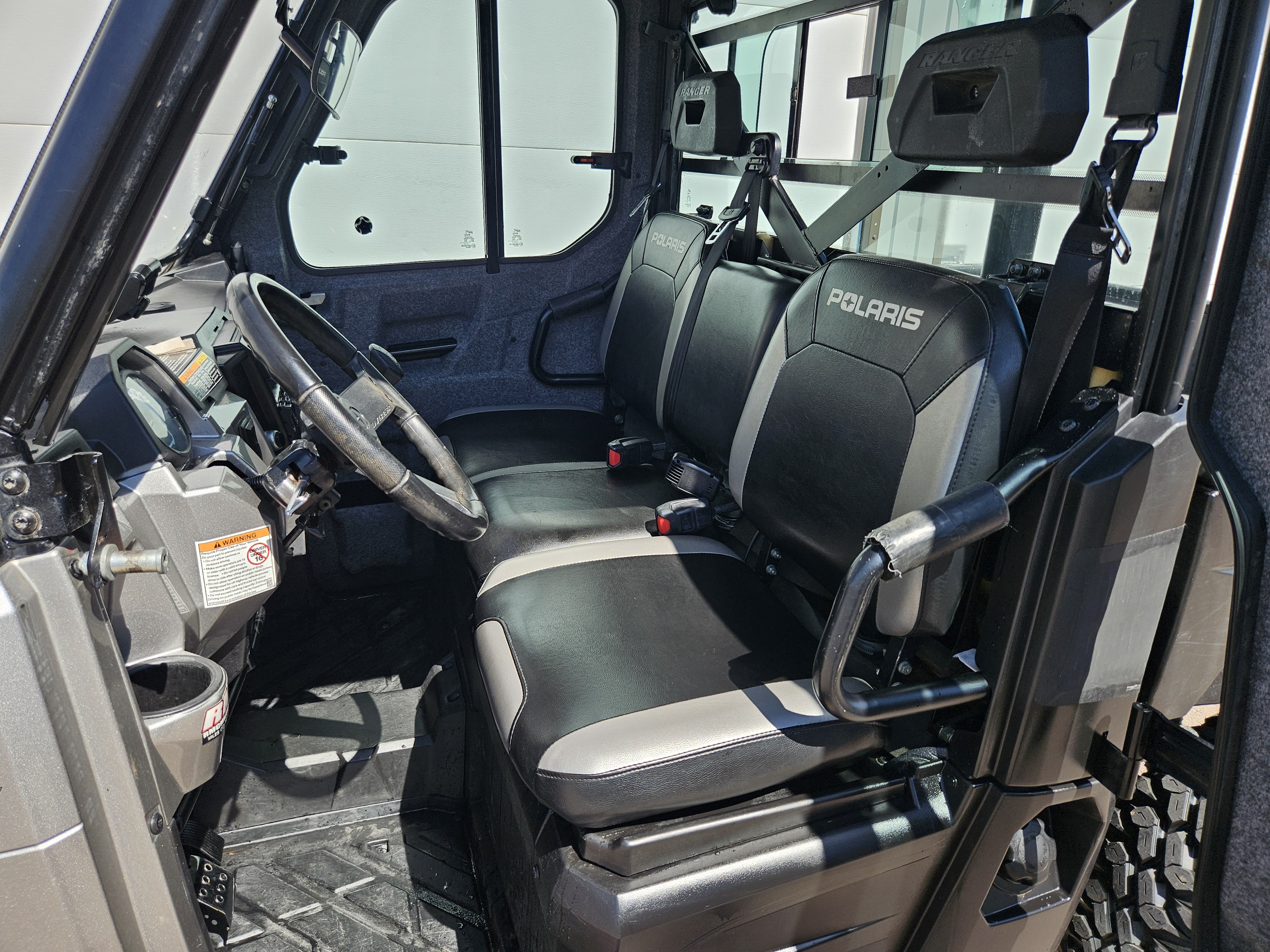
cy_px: 476
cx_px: 635
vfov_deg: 58.9
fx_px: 844
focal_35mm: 23
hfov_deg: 73.9
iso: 25
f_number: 1.8
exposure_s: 1/1002
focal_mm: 5.4
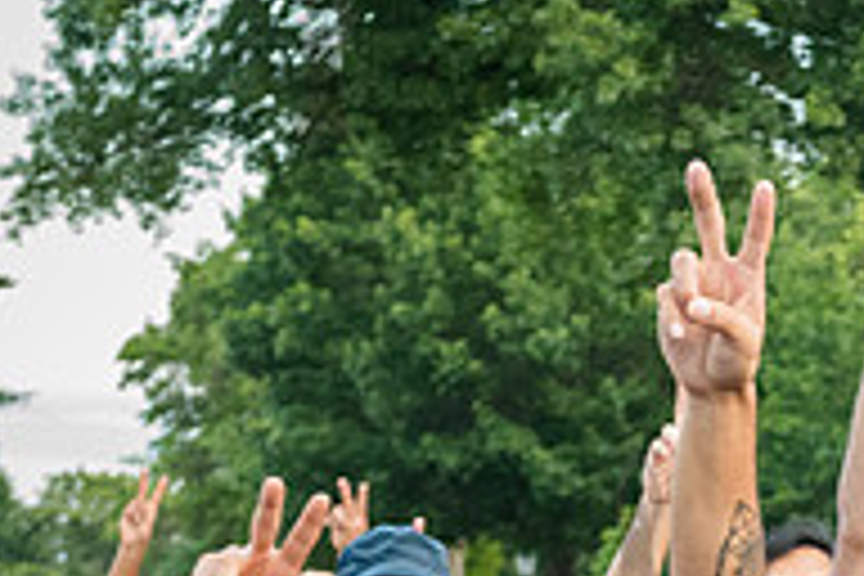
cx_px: 890
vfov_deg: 7.1
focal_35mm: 191
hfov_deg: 10.7
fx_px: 4584
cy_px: 895
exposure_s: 1/125
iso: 4000
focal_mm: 48
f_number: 4.5
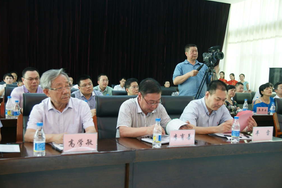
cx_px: 144
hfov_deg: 48.5
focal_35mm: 40
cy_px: 96
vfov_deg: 33.4
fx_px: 313
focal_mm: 26
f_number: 4.5
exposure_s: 1/20
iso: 800
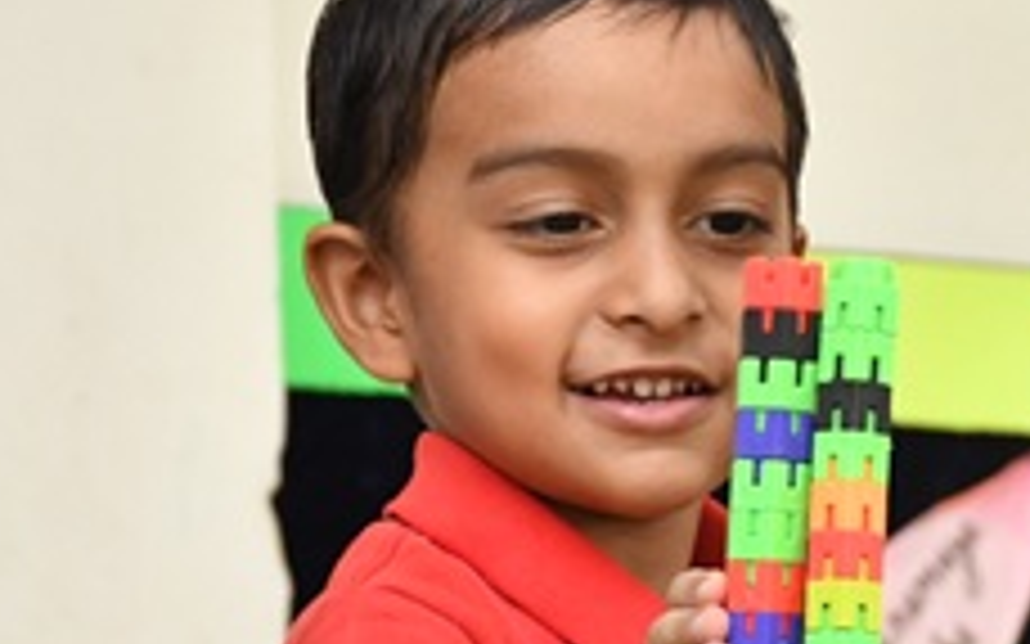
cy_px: 585
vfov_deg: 5.0
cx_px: 1079
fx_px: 7297
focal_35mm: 260
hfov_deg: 8.0
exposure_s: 1/125
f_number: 6.3
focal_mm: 56
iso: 1600
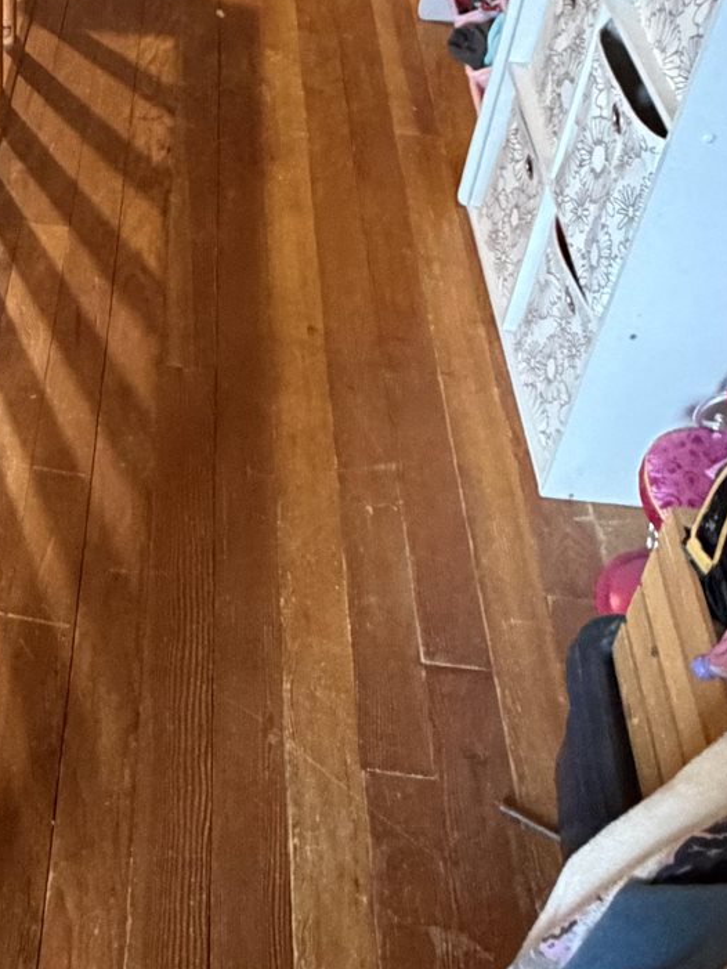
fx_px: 1288
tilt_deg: -34.3
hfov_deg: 29.9
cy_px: 95
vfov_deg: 38.4
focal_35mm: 46
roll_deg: -1.3
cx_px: 47
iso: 1000
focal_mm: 2.22
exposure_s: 1/40
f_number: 2.2
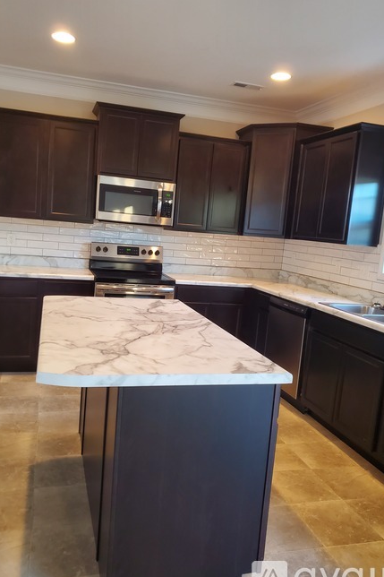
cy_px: 298
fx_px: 448
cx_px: 173
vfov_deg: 65.5
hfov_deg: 46.3
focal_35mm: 28
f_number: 1.5
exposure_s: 1/40
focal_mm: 4.3
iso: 250
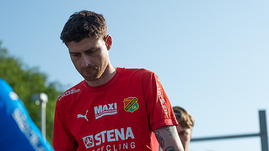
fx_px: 699
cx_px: 115
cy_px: 102
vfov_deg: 12.3
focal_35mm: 98
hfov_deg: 21.8
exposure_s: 1/1600
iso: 100
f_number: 3.2
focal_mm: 70
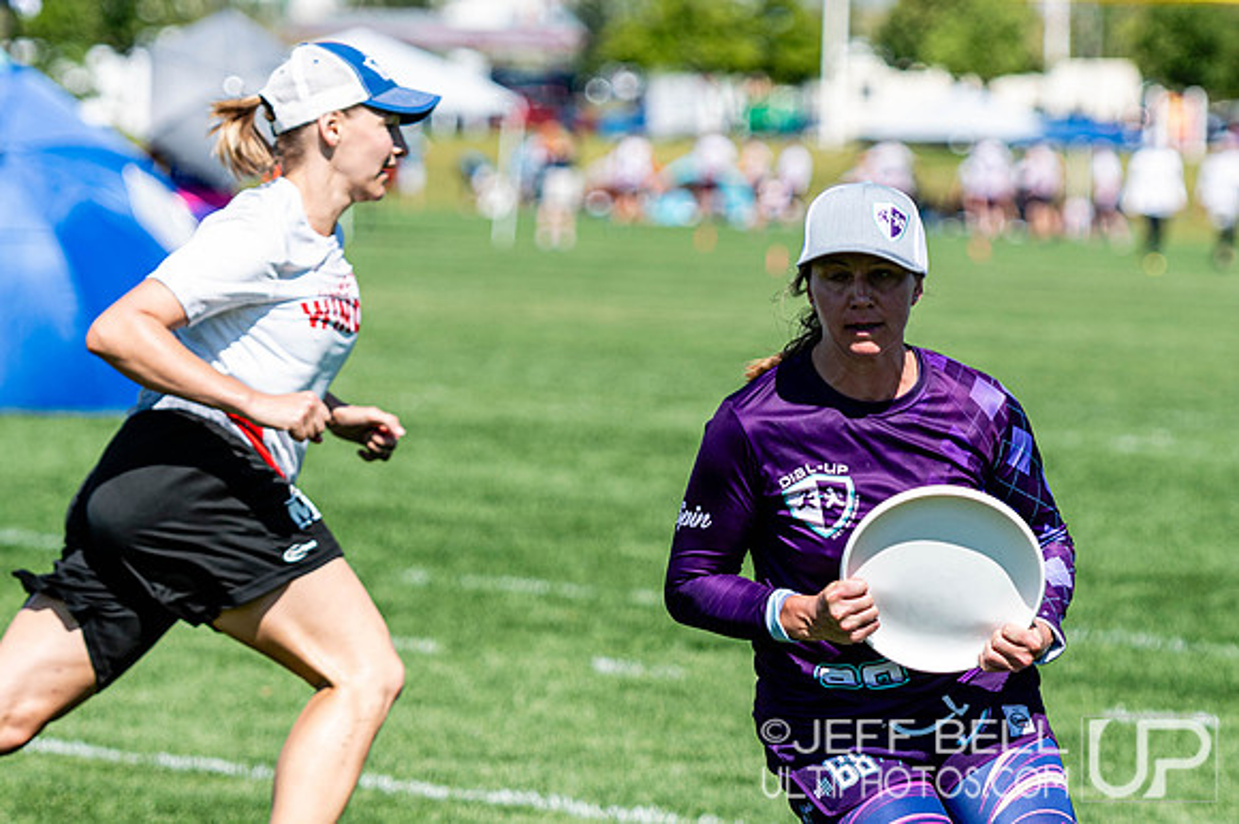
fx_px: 9527
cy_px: 497
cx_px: 887
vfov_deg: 5.0
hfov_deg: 7.4
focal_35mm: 277
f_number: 3.2
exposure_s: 1/1250
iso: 100
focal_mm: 125
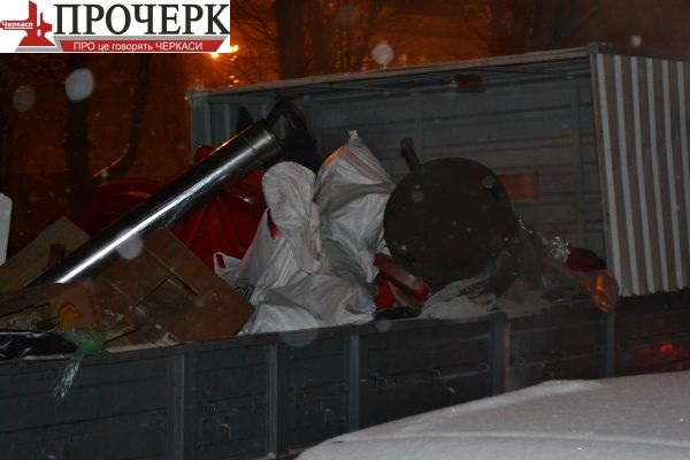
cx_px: 345
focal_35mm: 82
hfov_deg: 24.6
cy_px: 230
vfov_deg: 16.6
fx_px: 1581
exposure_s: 1/60
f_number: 5.6
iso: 3200
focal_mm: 55
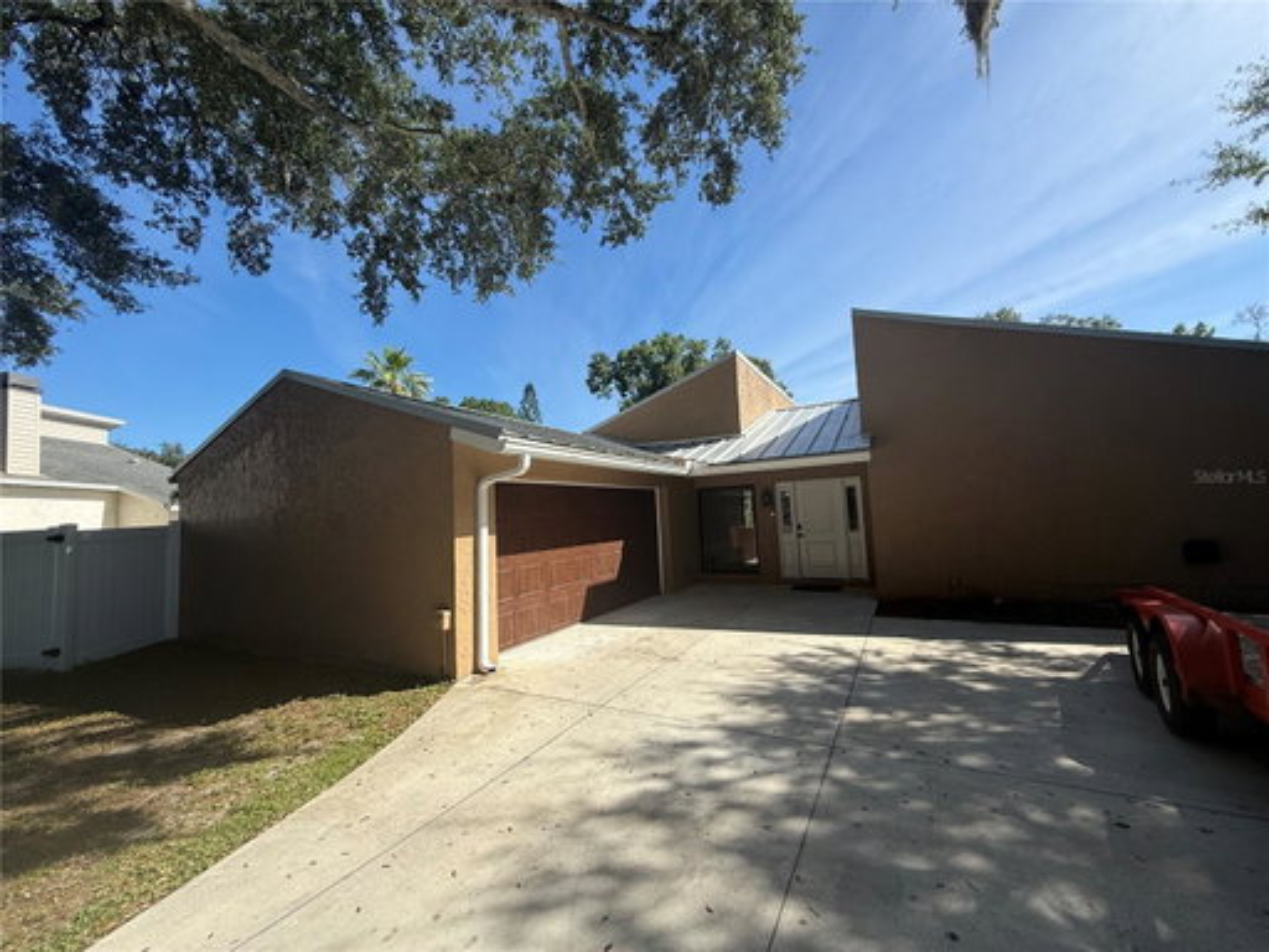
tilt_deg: +6.3
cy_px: 476
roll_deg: +2.2
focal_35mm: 14
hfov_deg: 102.1
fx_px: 513
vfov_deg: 85.7
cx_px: 634
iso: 50
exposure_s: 1/1534
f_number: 2.2
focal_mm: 2.22
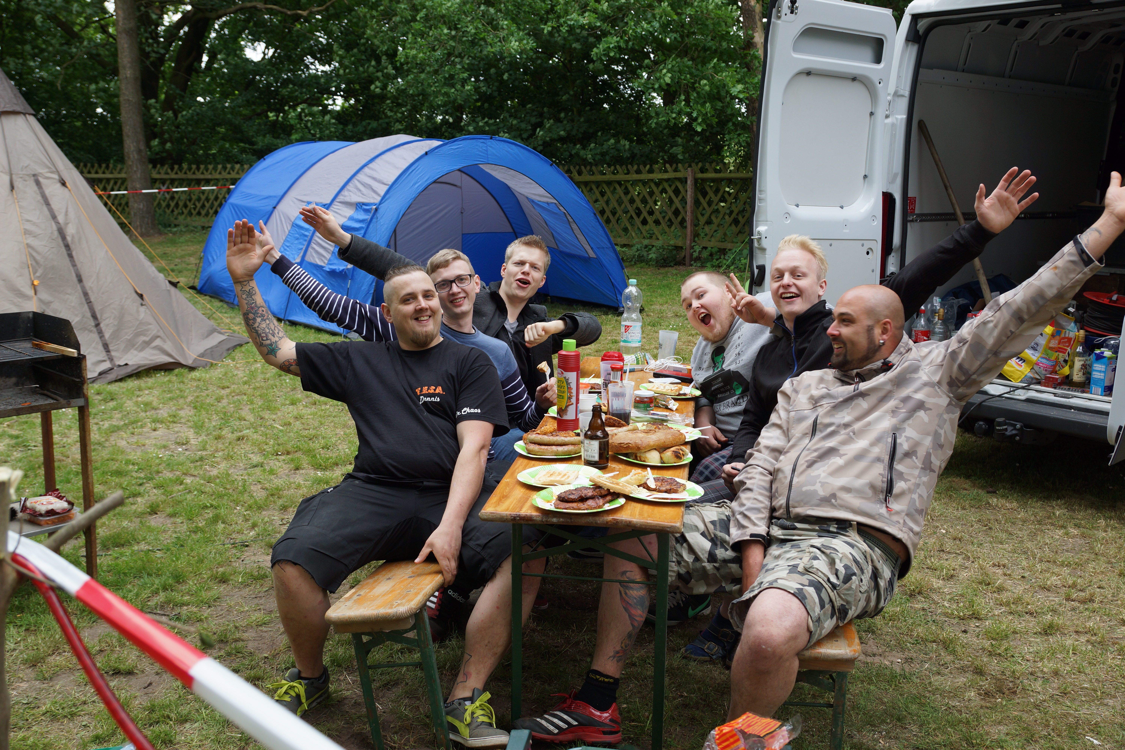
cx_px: 562
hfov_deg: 53.1
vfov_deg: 36.9
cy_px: 375
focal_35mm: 36
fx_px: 1125
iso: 100
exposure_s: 1/60
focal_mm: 24
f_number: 4
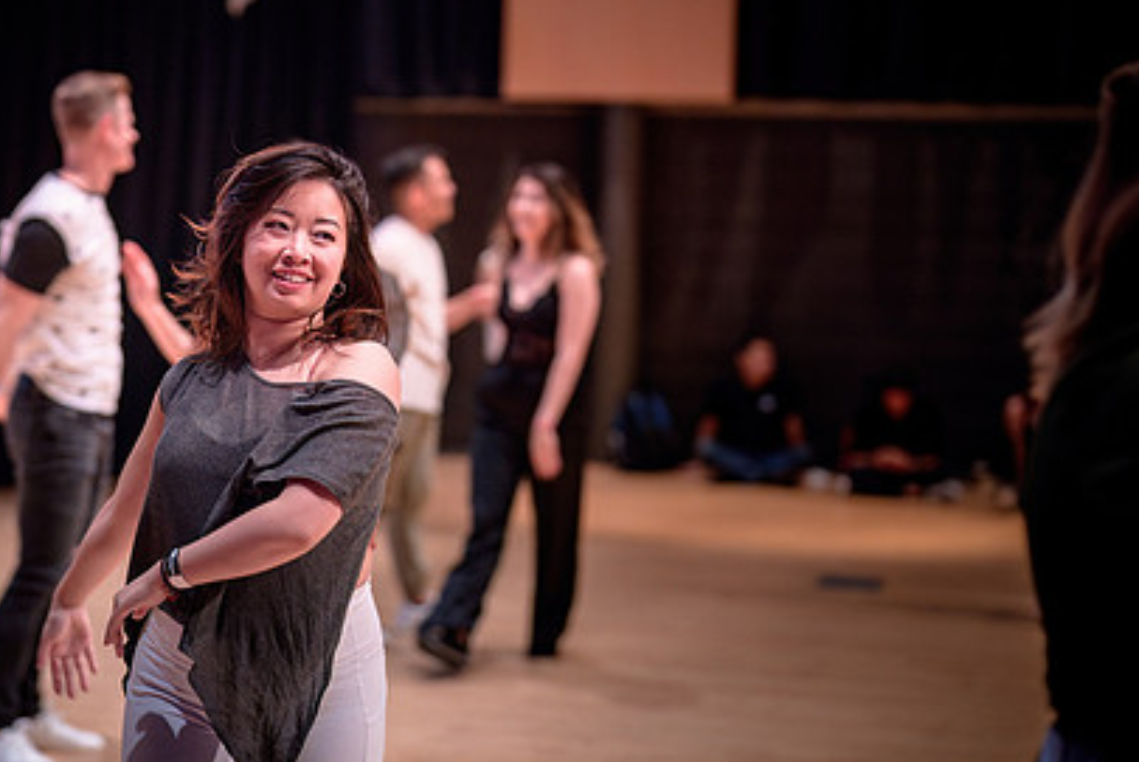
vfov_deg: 16.1
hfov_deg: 23.7
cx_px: 343
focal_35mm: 85
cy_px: 405
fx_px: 2692
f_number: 1.4
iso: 1250
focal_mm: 50
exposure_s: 1/250
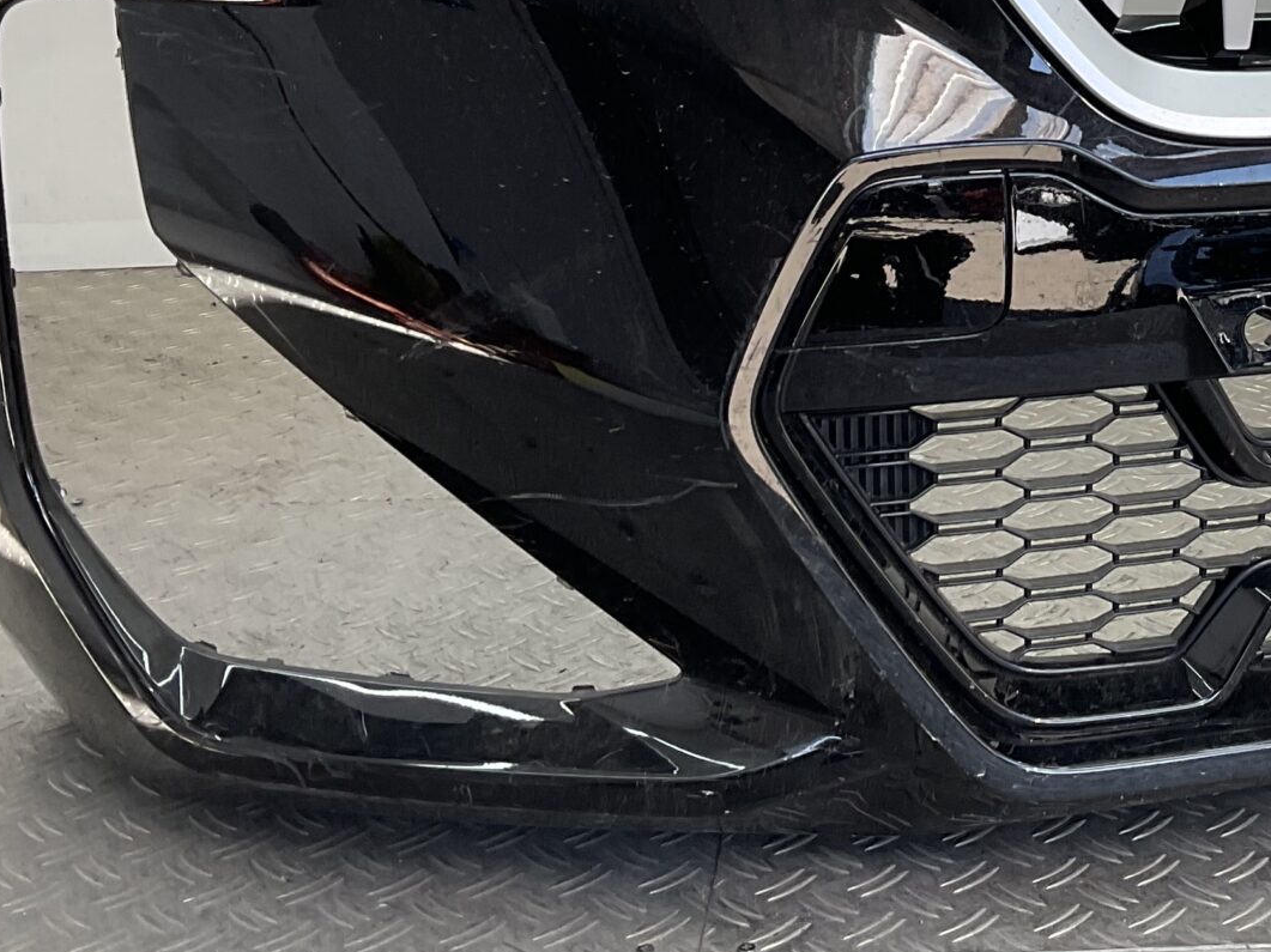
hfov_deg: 26.6
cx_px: 1196
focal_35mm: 70
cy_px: 31
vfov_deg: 20.4
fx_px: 2569
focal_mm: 3
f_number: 1.8
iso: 16
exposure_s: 1/131
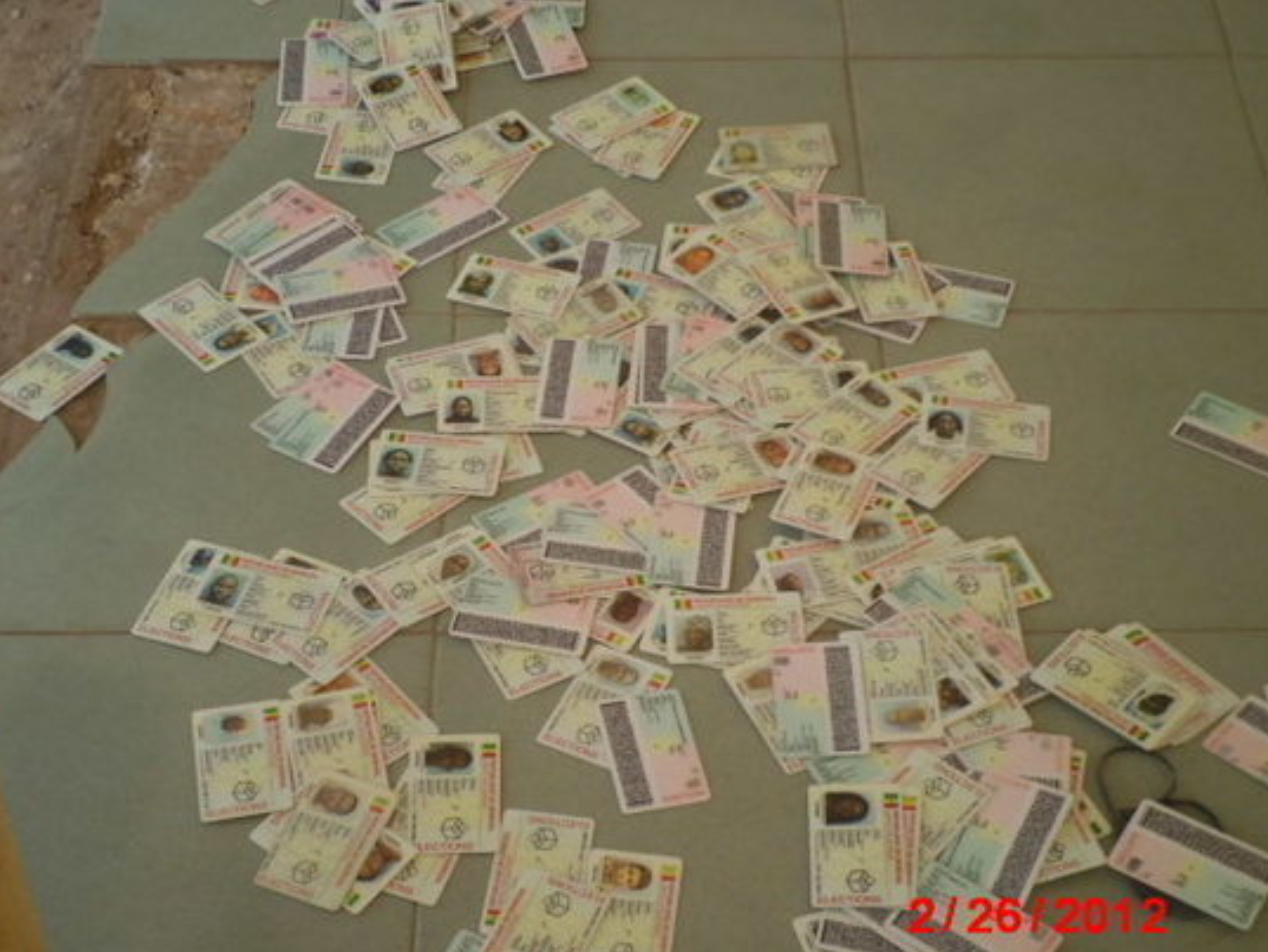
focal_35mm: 67
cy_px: 494
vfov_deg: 21.9
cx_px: 569
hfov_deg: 28.9
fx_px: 2455
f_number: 3.9
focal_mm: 10.7
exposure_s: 1/160
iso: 100
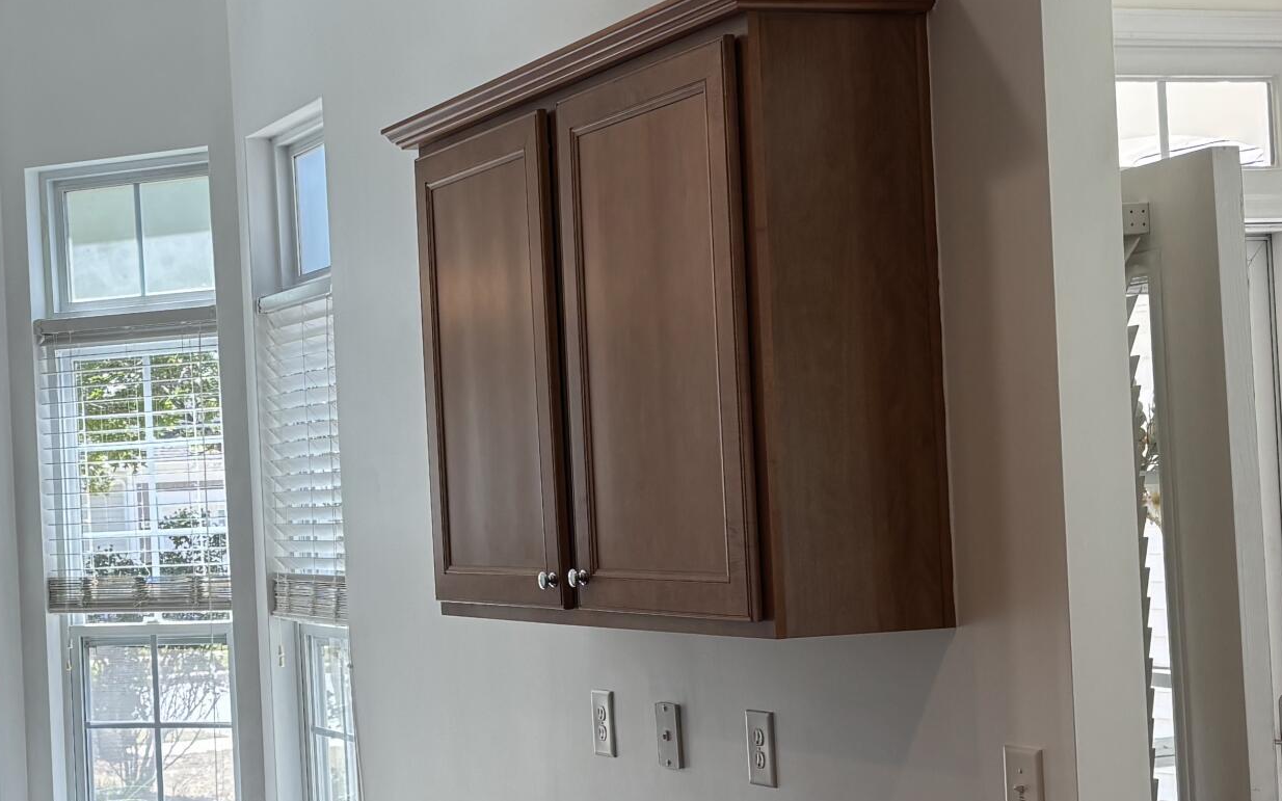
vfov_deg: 19.4
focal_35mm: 67
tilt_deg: +0.7
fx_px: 2341
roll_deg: +2.2
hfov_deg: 30.0
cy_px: 464
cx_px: 270
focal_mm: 5.96
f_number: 1.6
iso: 40
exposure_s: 1/166
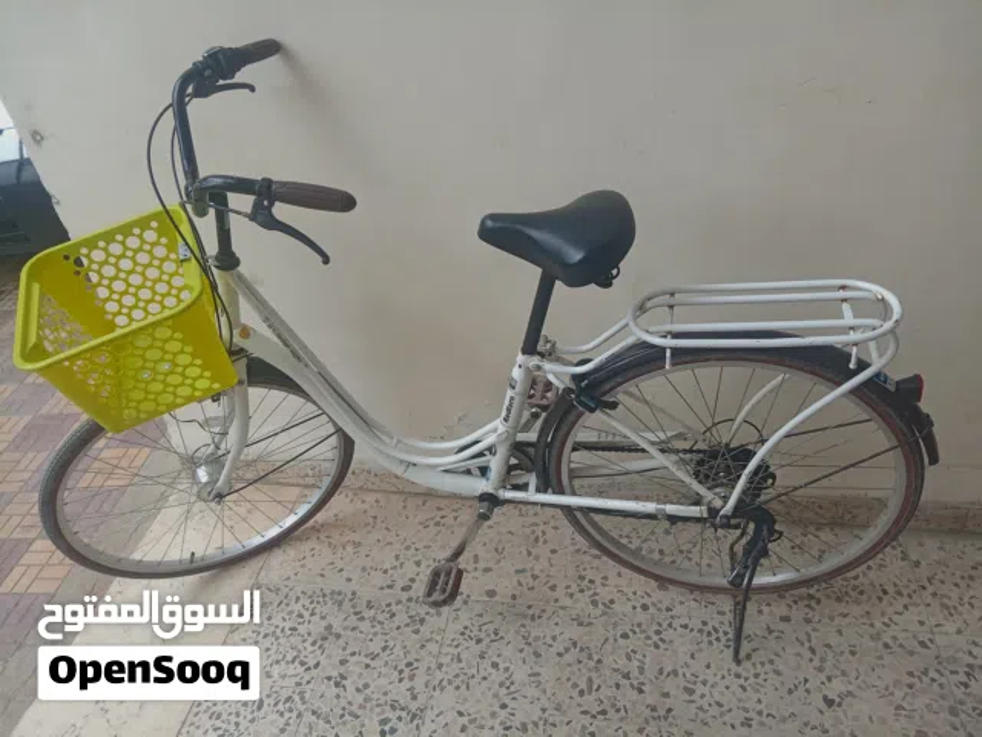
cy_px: 368
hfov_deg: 67.3
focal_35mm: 26
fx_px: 738
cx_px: 491
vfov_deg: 53.1
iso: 105
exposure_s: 1/461
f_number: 1.8
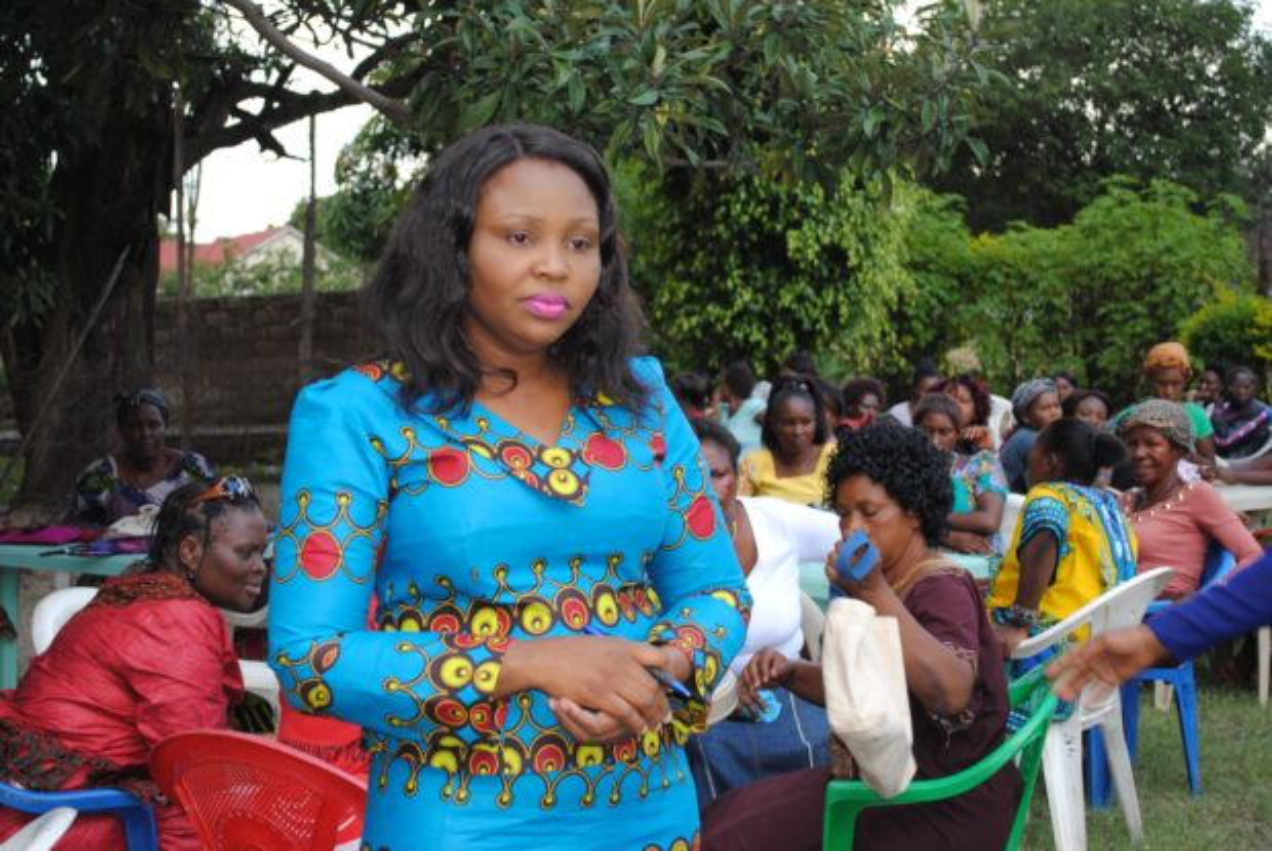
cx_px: 636
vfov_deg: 25.1
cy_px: 426
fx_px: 1910
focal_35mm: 54
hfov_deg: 36.8
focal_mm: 36
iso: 125
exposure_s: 1/125
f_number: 5
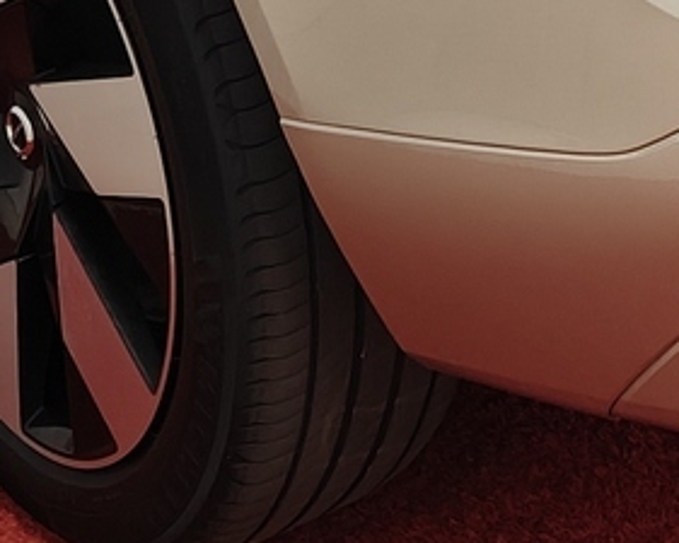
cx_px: 597
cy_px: -369
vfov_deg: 9.3
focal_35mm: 160
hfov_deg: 12.0
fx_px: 3216
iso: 64
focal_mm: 5.59
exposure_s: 1/63
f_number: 1.8
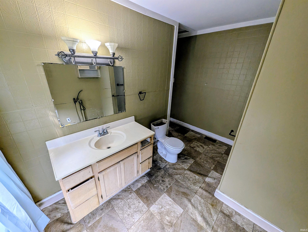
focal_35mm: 12
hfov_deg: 110.5
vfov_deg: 94.6
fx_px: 107
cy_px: 116
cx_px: 154
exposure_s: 1/120
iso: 71
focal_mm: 2.02
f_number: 1.7
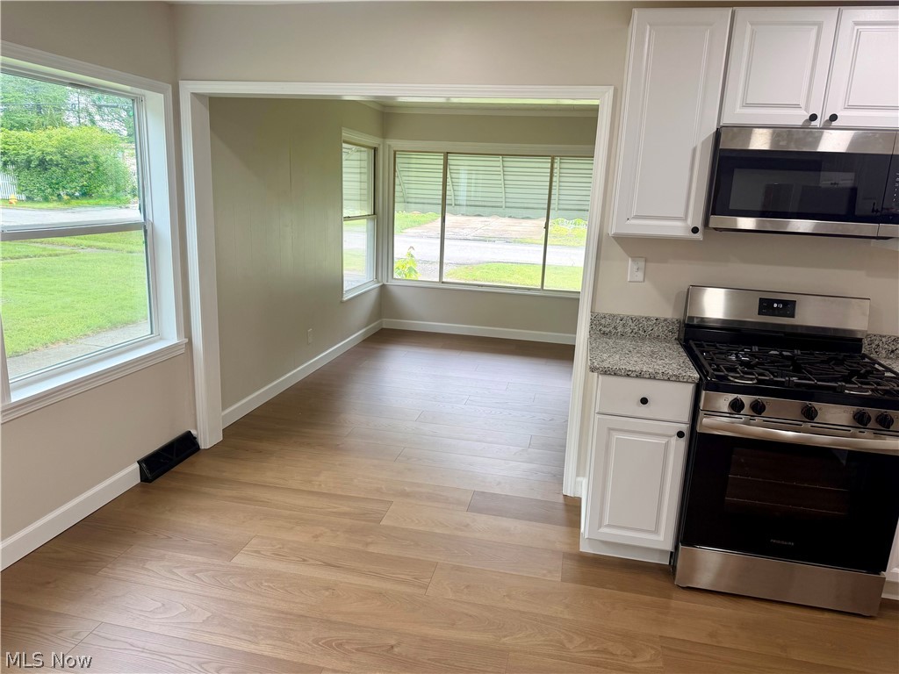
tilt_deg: -12.6
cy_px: 337
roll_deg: -2.0
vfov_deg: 56.8
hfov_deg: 71.6
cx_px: 450
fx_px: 623
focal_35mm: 24
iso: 100
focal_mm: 6.76
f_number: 1.78
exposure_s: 1/130
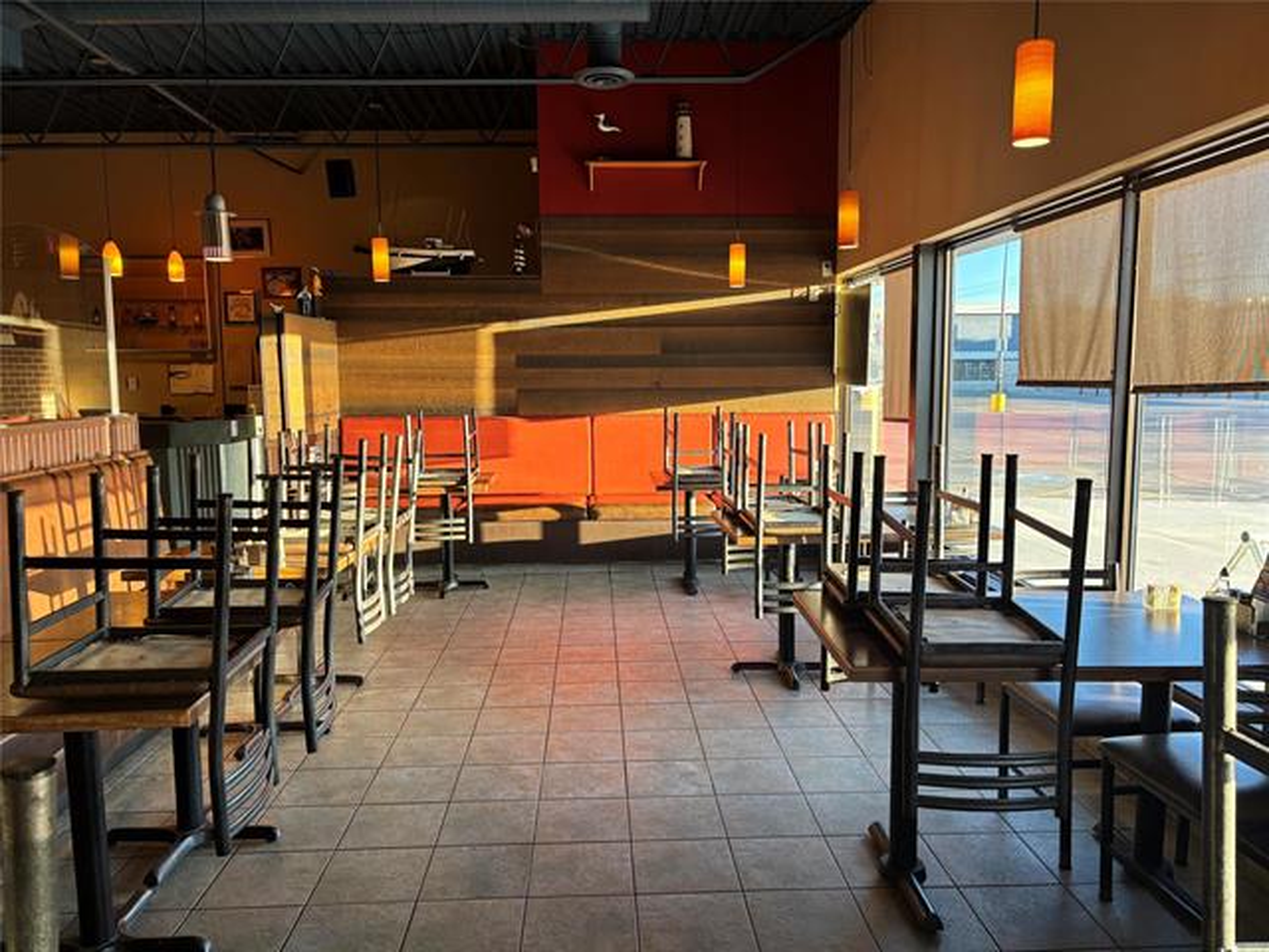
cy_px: 476
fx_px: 953
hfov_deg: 67.3
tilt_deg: -6.5
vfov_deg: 53.1
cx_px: 634
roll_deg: +0.2
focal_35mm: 26
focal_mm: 5.96
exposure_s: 1/120
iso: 80
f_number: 1.6
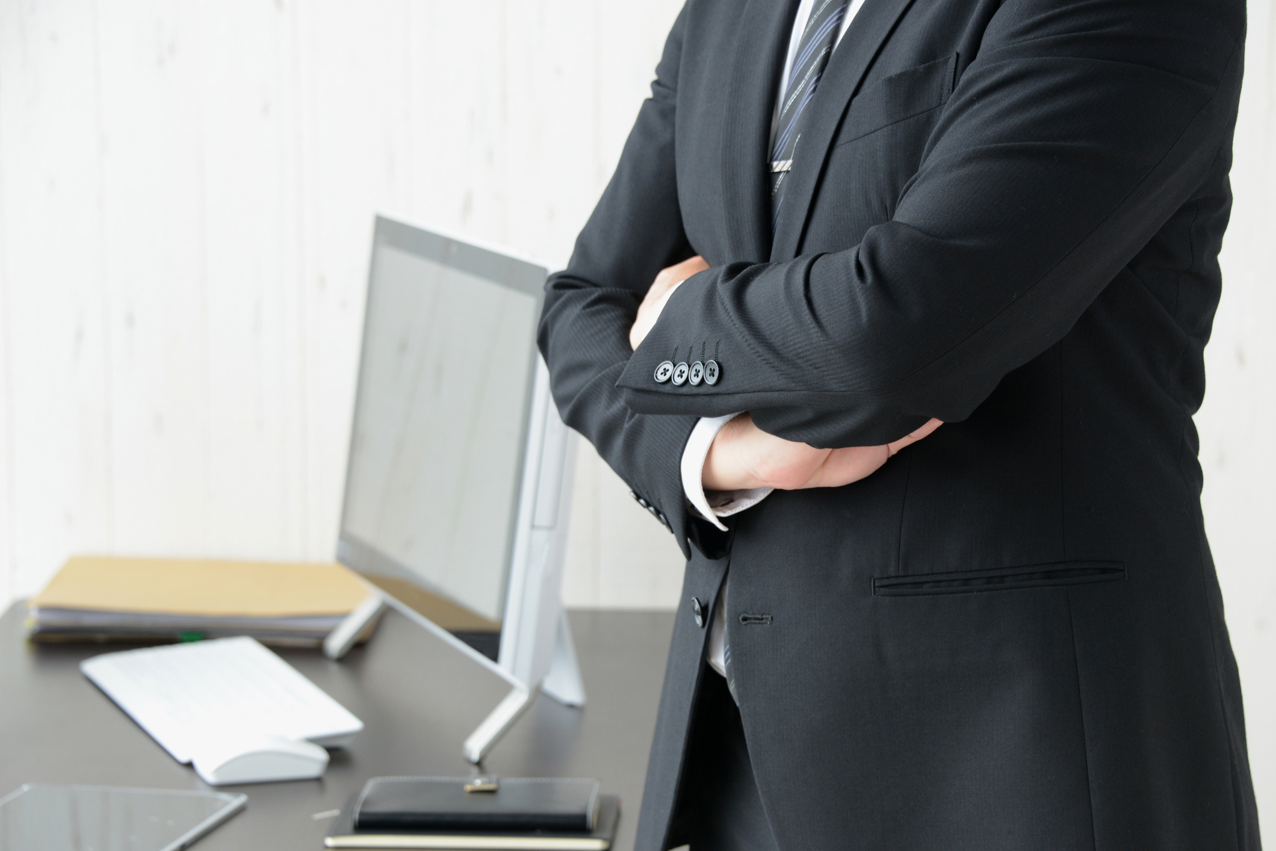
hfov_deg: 20.4
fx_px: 3545
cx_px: 638
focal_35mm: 100
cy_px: 426
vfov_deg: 13.7
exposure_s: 1/30
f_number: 7.1
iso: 640
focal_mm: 100
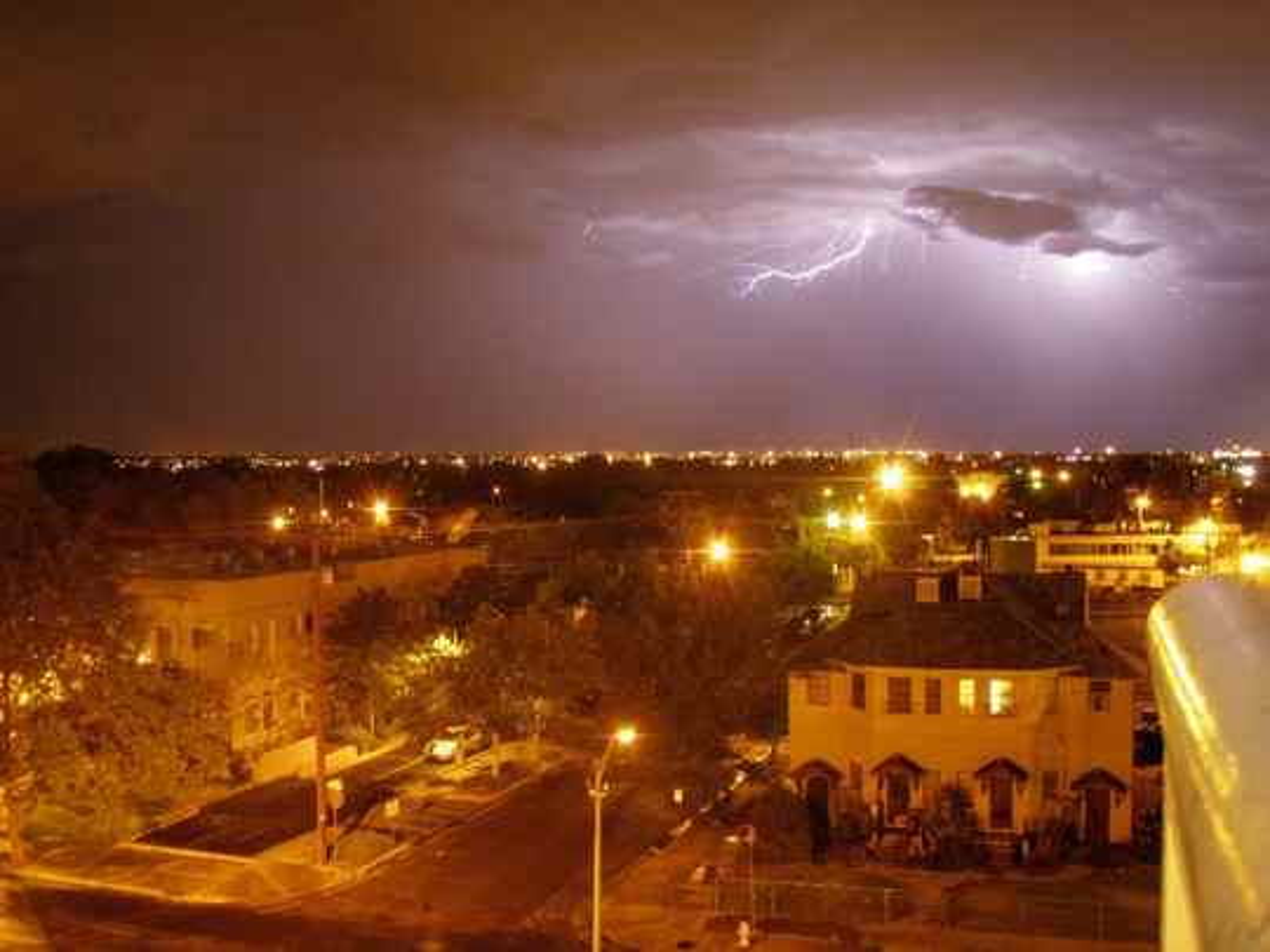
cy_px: 476
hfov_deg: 49.0
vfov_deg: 37.7
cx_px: 635
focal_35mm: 38
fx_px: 1394
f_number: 3.5
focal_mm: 6.7
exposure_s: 4
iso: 250
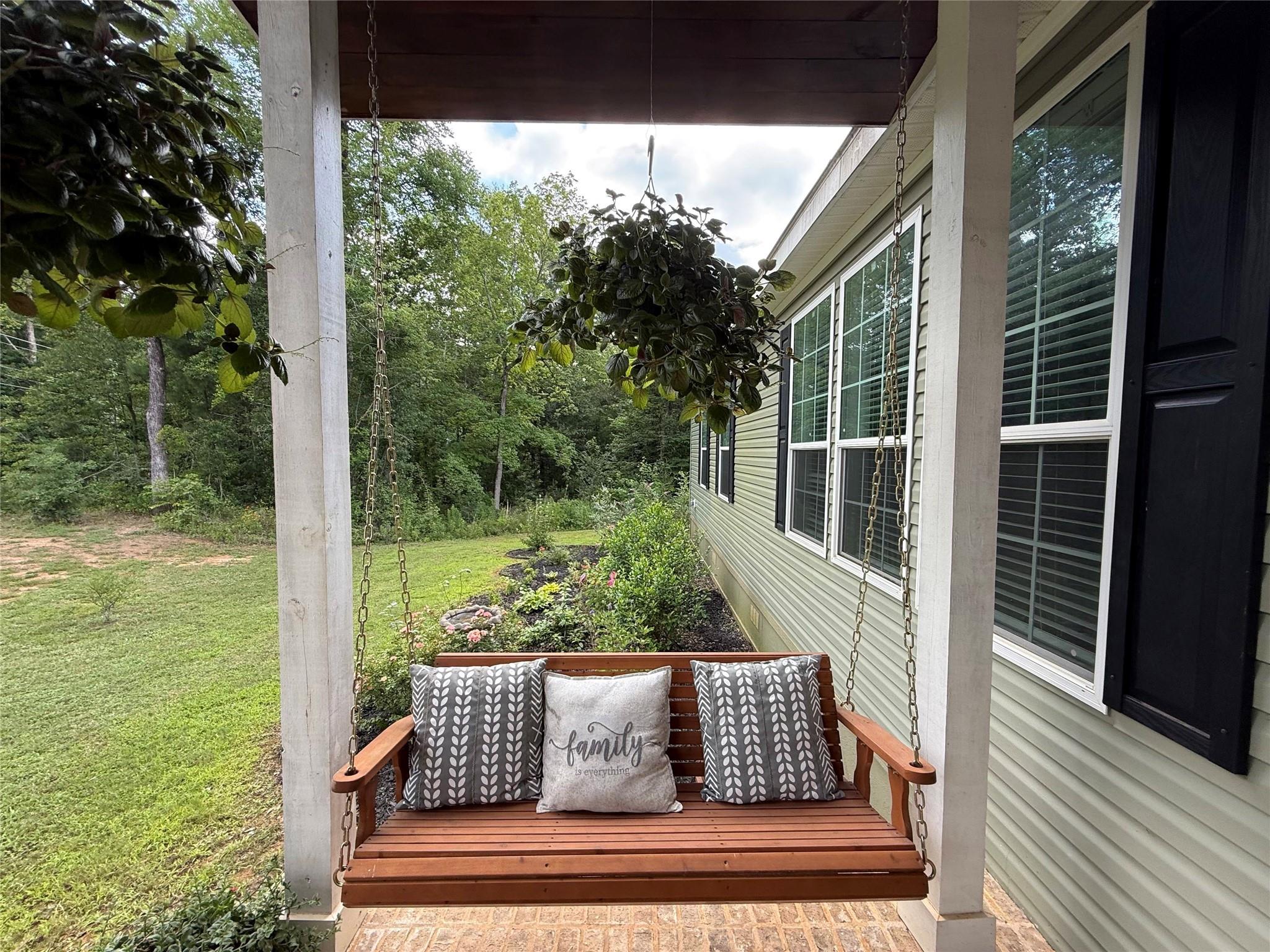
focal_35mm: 14
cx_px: 635
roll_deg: -1.6
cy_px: 476
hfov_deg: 102.1
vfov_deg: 85.7
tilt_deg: -2.2
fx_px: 514
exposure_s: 1/186
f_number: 2.2
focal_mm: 2.22
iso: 50
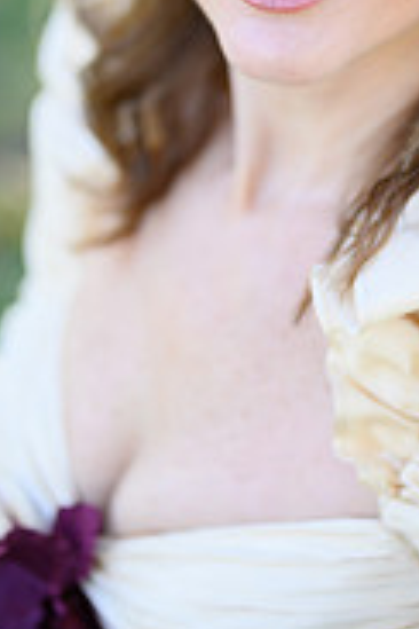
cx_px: 259
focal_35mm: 123
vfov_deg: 16.4
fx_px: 2147
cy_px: 48
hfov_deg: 11.1
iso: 320
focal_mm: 50
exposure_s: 1/640
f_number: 2
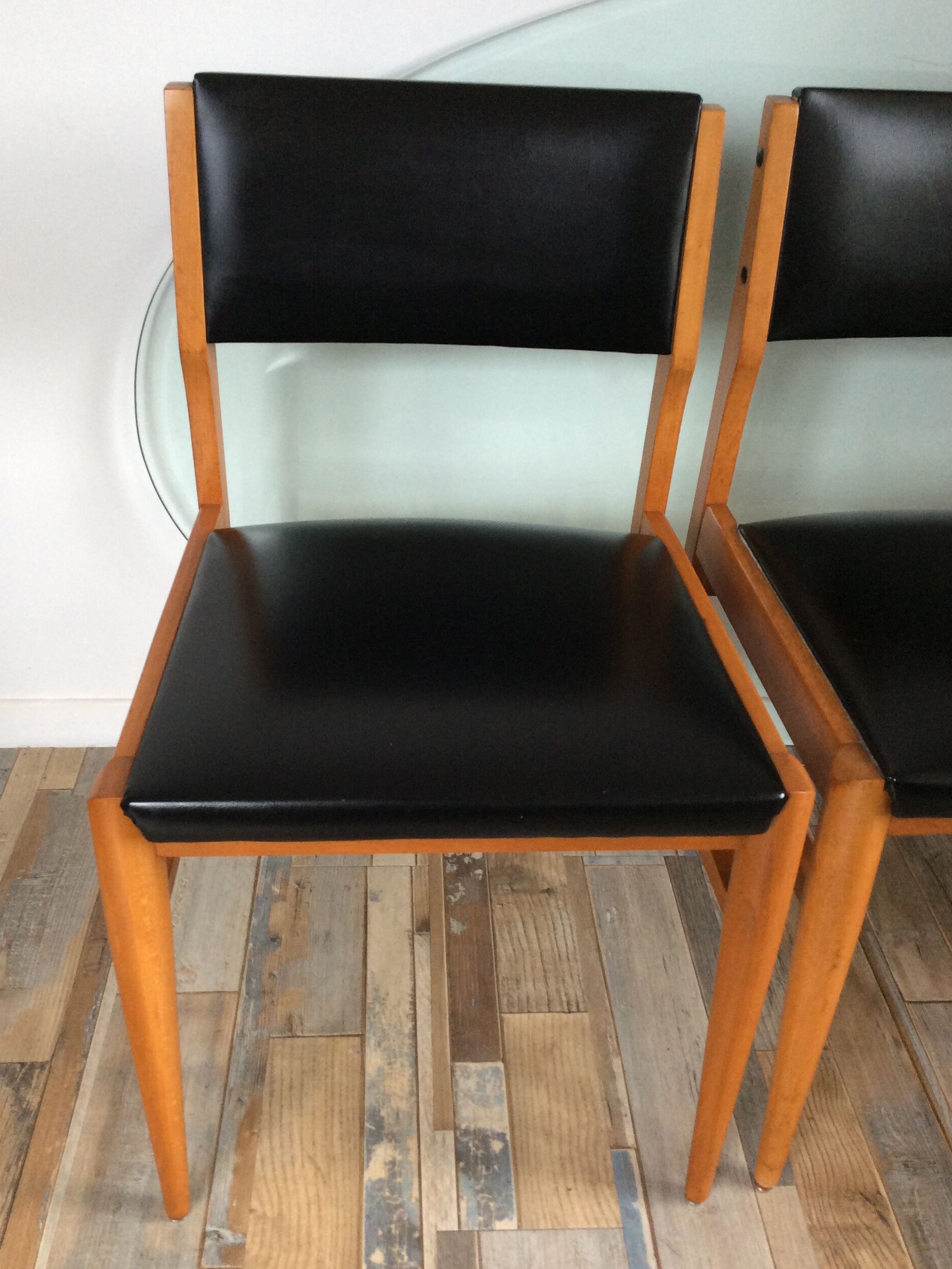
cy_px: 631
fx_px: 1210
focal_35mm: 33
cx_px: 471
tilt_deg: -31.4
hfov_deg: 42.9
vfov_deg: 55.4
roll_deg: -1.0
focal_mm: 3.3
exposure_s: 1/25
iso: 80
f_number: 2.4
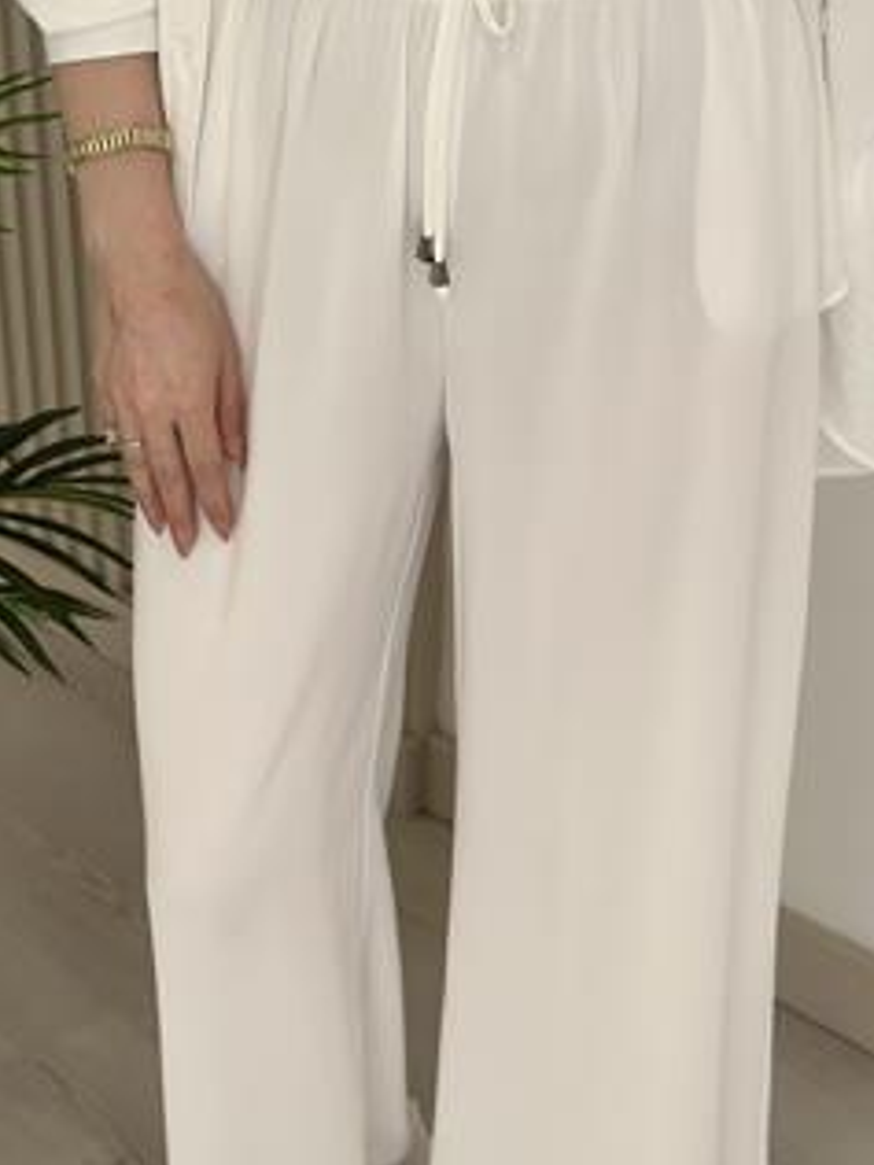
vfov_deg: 24.1
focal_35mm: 81
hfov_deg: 18.2
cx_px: 494
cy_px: 621
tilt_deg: -27.2
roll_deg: -1.6
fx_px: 2727
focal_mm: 6.86
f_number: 1.78
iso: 80
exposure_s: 1/767
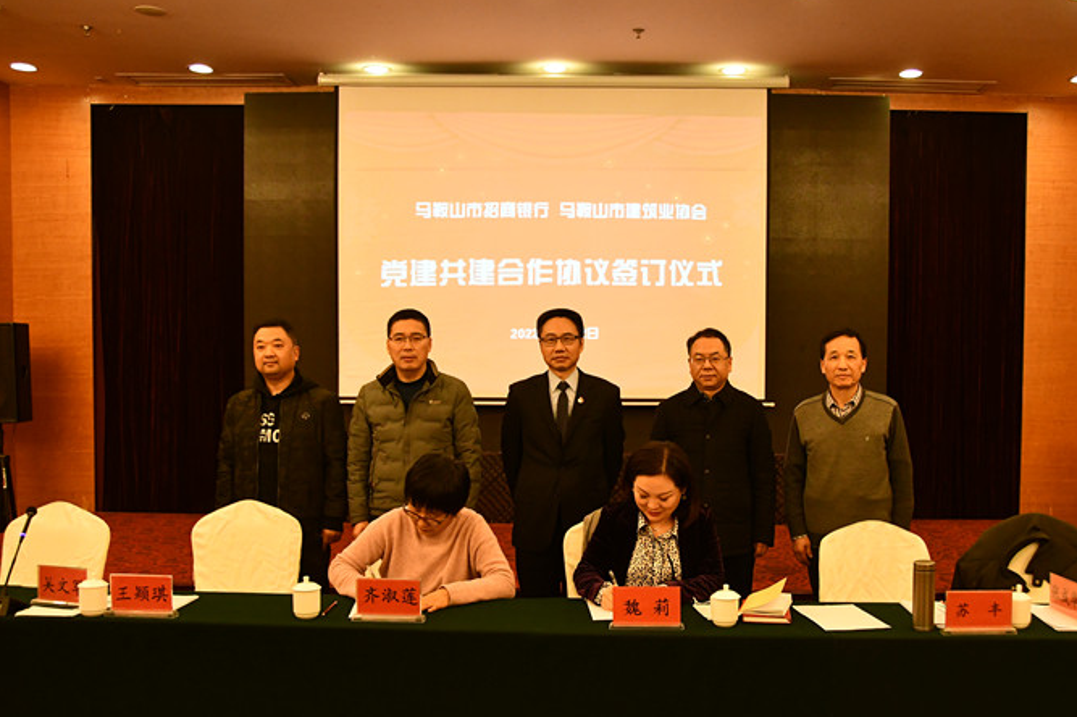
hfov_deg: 52.8
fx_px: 1076
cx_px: 639
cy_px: 395
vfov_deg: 36.8
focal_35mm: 36
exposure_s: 1/125
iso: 2500
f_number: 3.5
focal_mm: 20
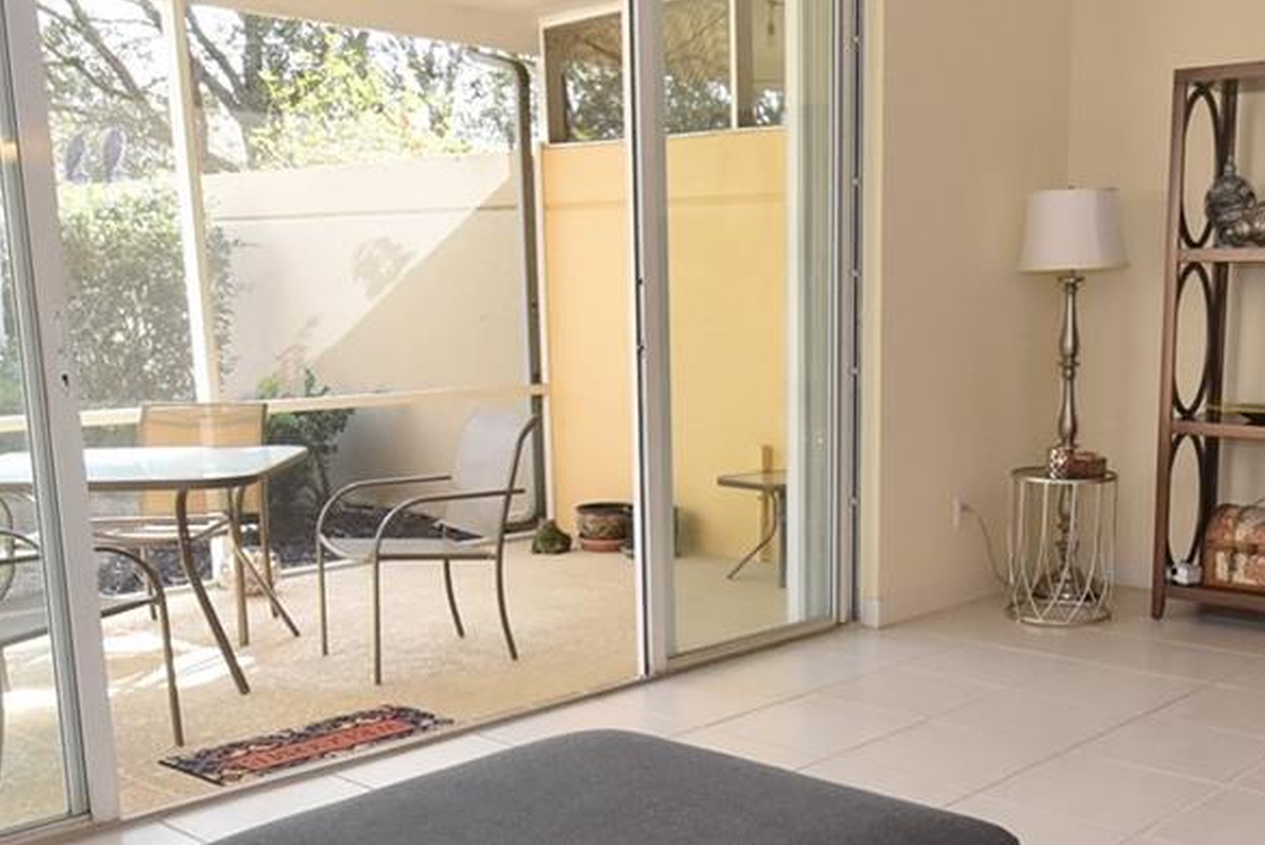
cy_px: 567
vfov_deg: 32.4
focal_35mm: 41
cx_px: 861
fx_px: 1442
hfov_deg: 46.5
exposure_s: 1/125
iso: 720
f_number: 5.6
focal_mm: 10
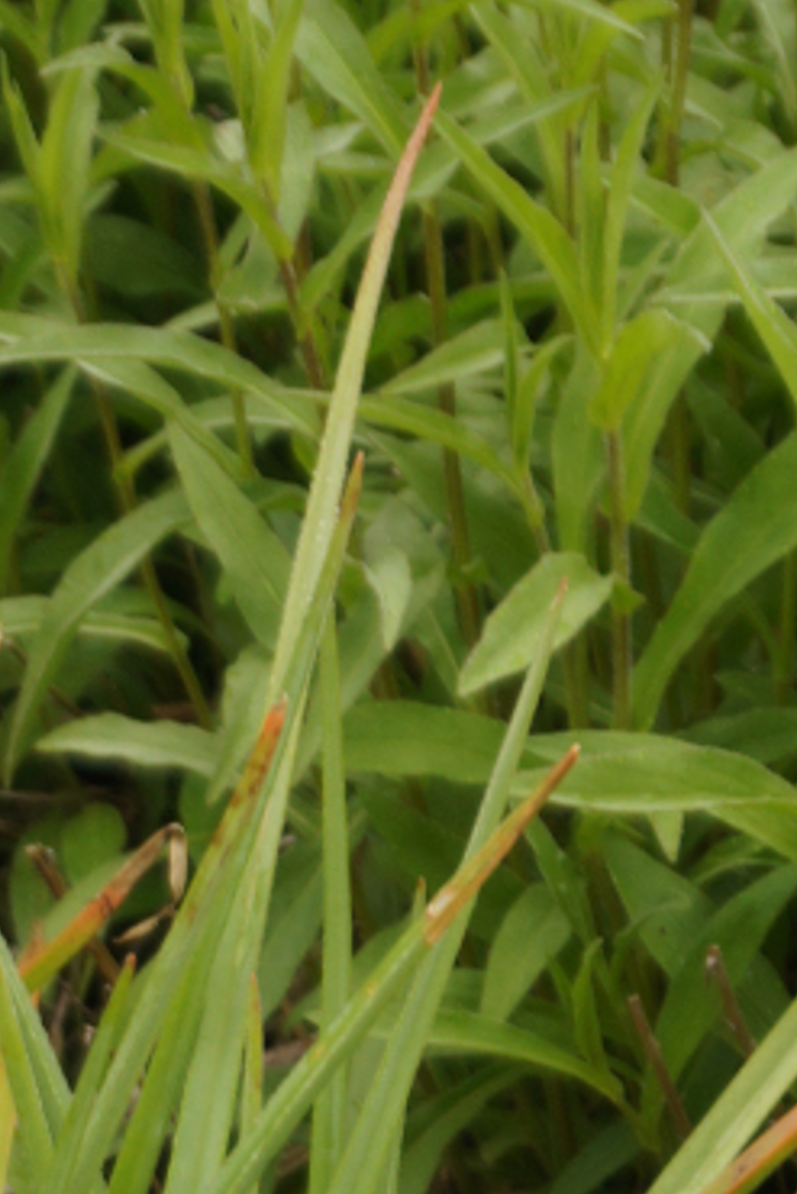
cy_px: 1249
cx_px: -245
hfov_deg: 5.1
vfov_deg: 7.7
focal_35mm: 268
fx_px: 8878
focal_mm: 55
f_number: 5.6
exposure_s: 1/100
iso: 200
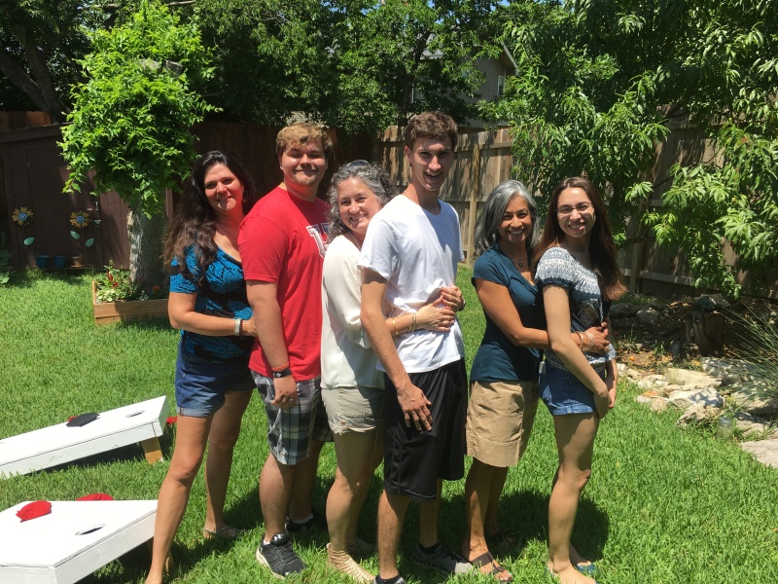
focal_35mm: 29
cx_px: 389
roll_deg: -1.2
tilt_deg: -13.3
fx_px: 652
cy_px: 292
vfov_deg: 48.2
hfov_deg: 61.7
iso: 25
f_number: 2.2
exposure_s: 1/1202
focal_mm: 4.15
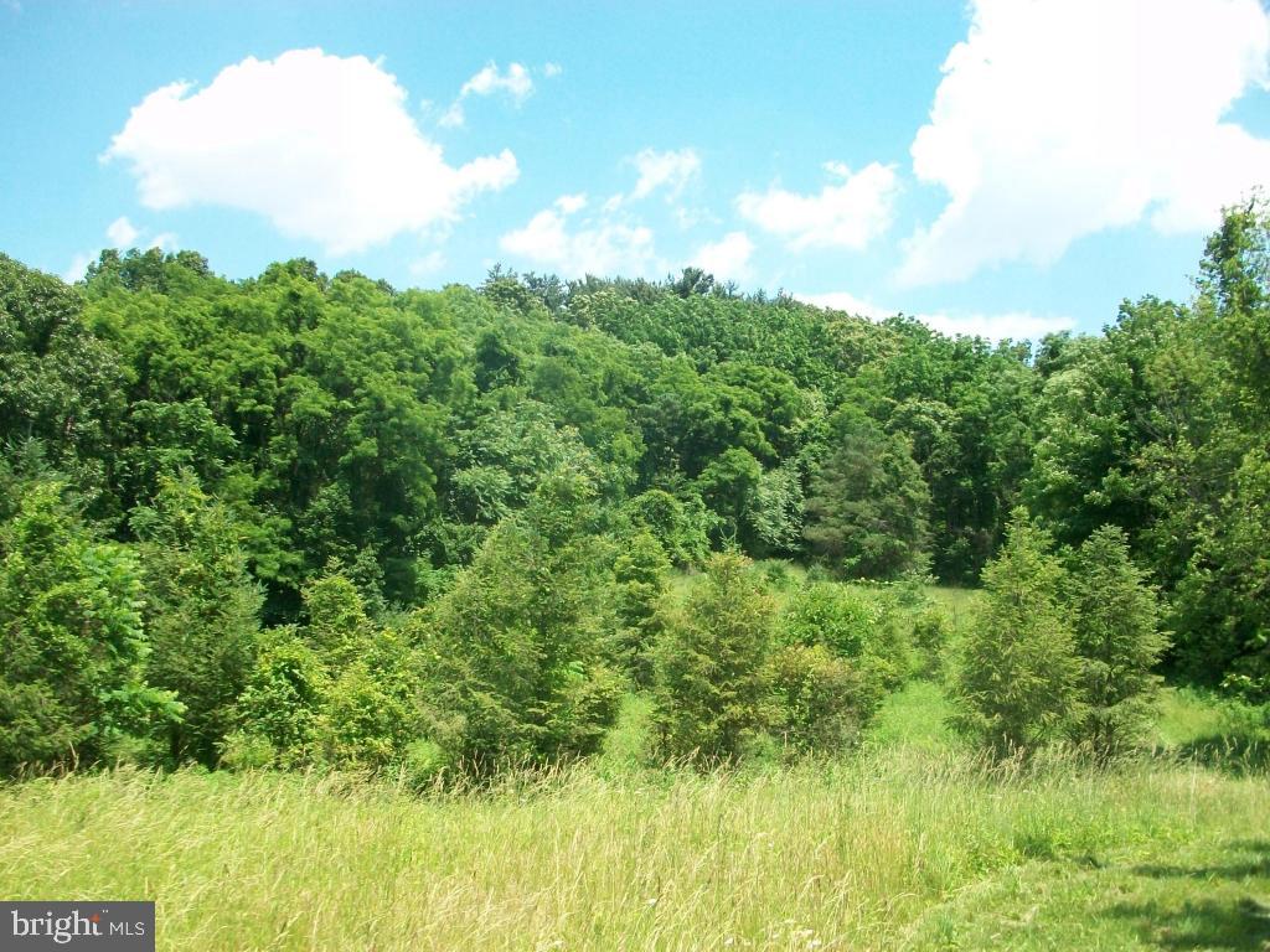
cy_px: 476
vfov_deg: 41.8
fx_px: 1247
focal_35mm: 34
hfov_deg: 54.0
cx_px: 635
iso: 80
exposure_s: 1/640
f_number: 2.8
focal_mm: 5.7
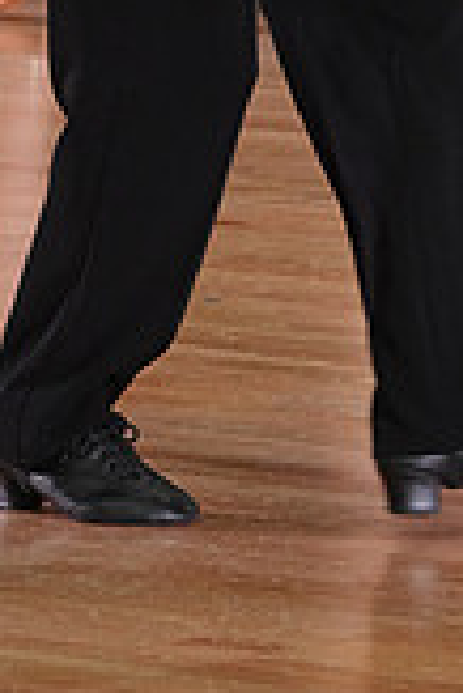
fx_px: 10144
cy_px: -417
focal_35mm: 527
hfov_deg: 2.6
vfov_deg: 3.9
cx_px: 618
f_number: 5.6
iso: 2500
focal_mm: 148
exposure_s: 1/200
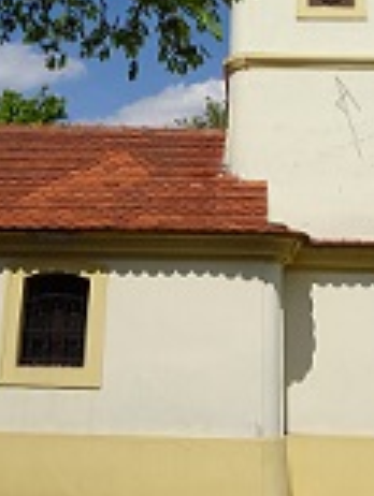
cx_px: 235
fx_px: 891
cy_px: 63
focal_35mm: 62
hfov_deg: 23.6
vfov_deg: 30.0
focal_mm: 4.1
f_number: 3.5
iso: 80
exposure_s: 1/2000
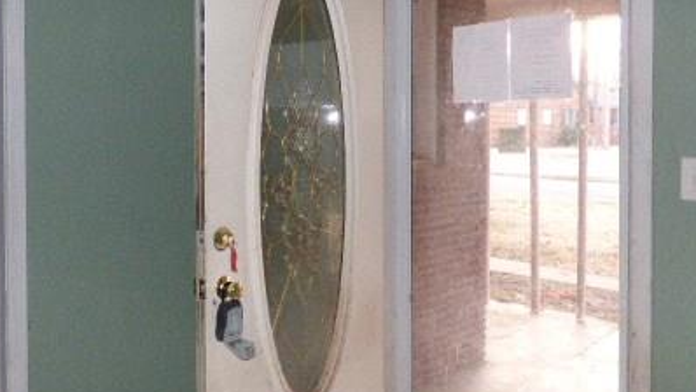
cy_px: 136
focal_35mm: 35
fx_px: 646
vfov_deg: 33.5
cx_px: 266
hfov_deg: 56.0
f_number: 2.8
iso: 800
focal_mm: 3.58
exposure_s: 1/80
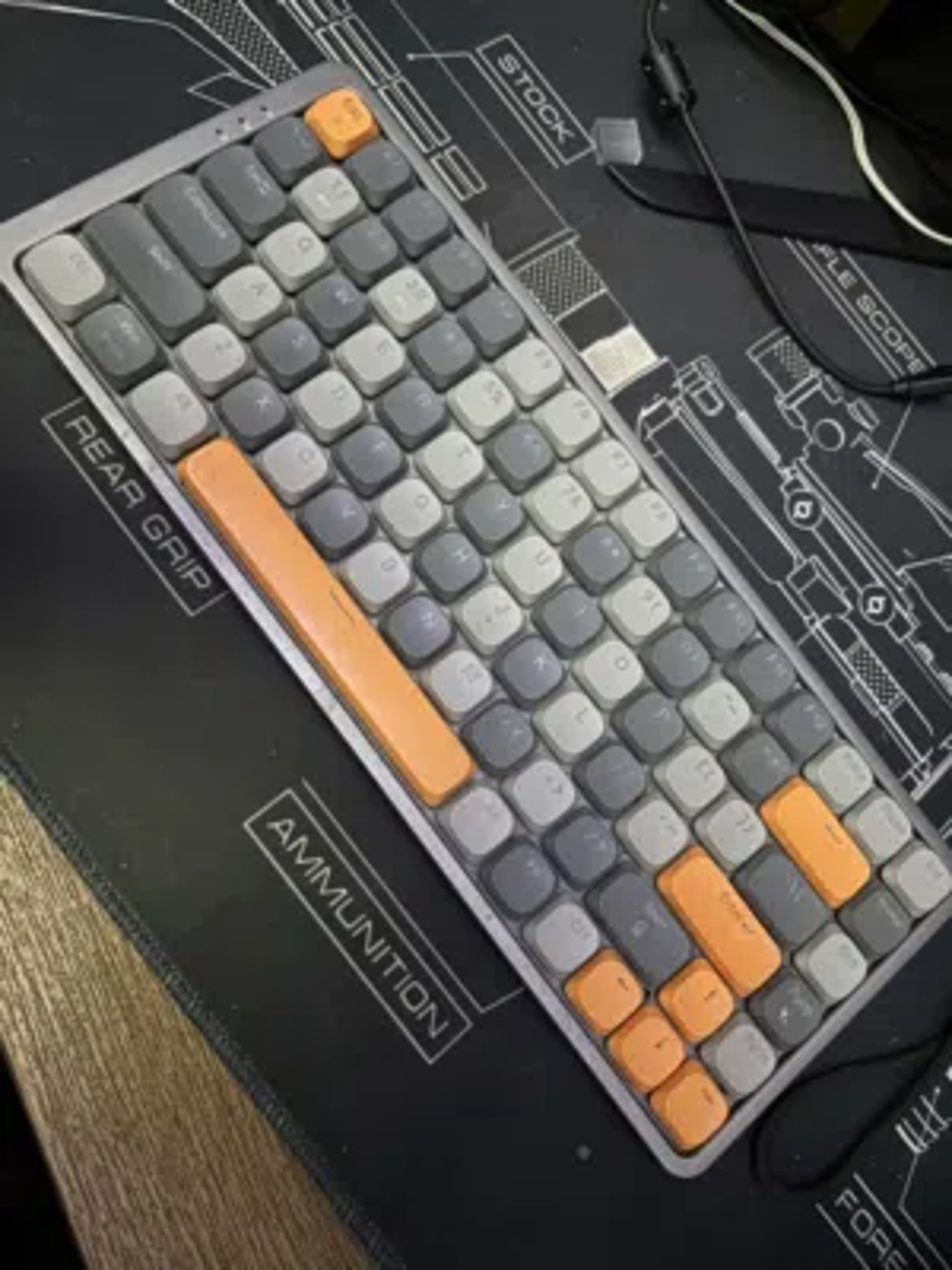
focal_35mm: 26
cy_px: 635
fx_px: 953
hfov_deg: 53.1
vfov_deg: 67.3
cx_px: 476
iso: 1000
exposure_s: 1/14
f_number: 1.6
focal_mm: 5.96
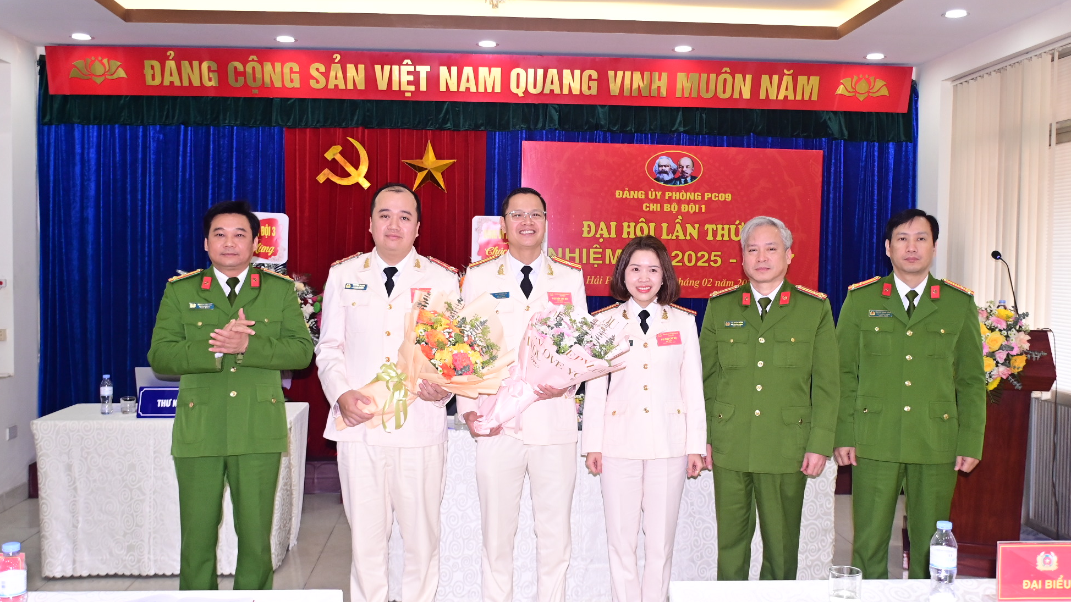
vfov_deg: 32.8
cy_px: 312
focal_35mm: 36
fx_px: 1022
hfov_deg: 55.3
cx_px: 536
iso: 1000
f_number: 3.8
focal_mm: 23
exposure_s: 1/200
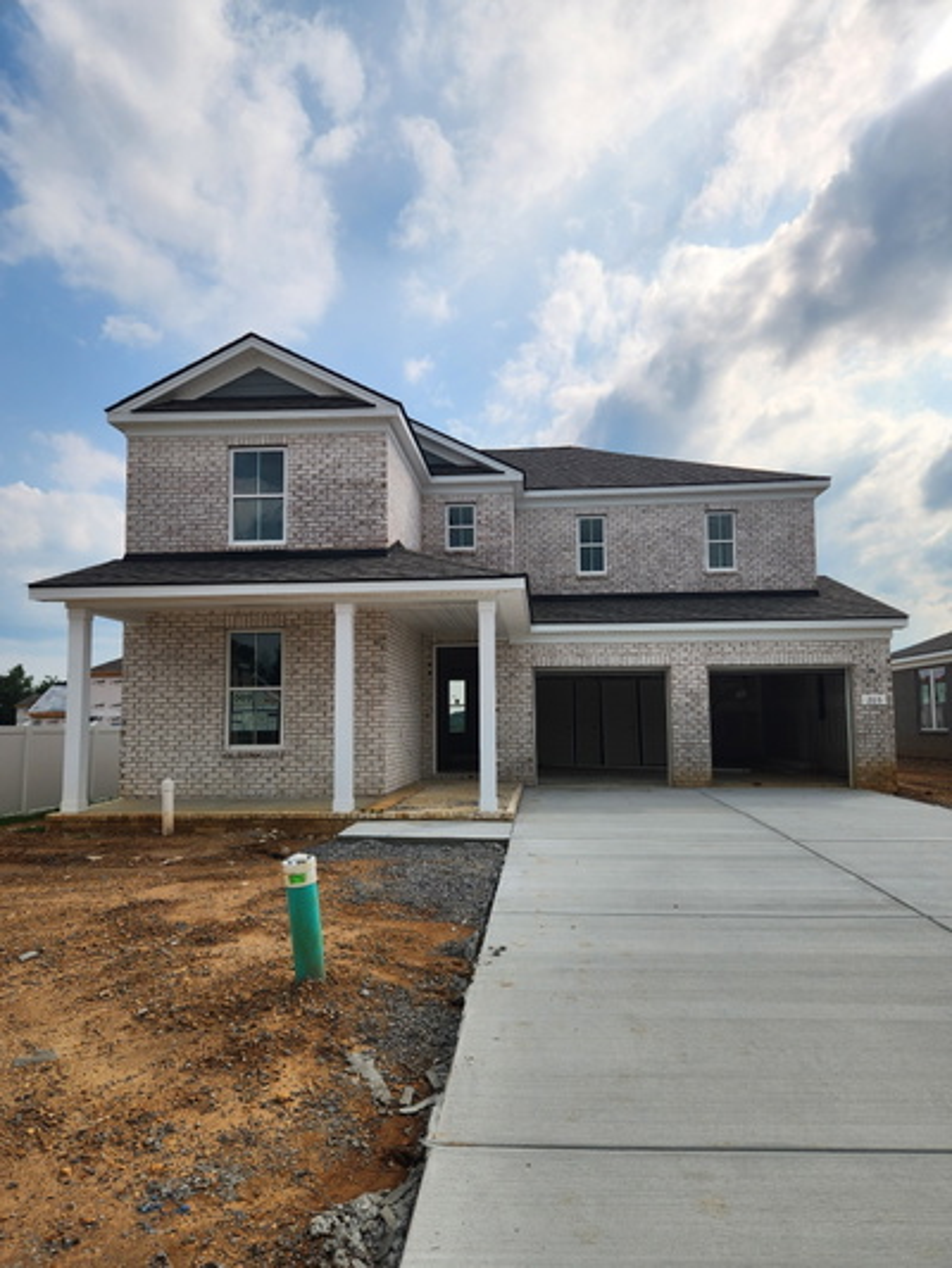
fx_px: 843
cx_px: 476
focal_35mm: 23
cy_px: 634
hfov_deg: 58.9
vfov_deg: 73.9
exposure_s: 1/3717
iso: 20
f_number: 1.8
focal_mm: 5.4
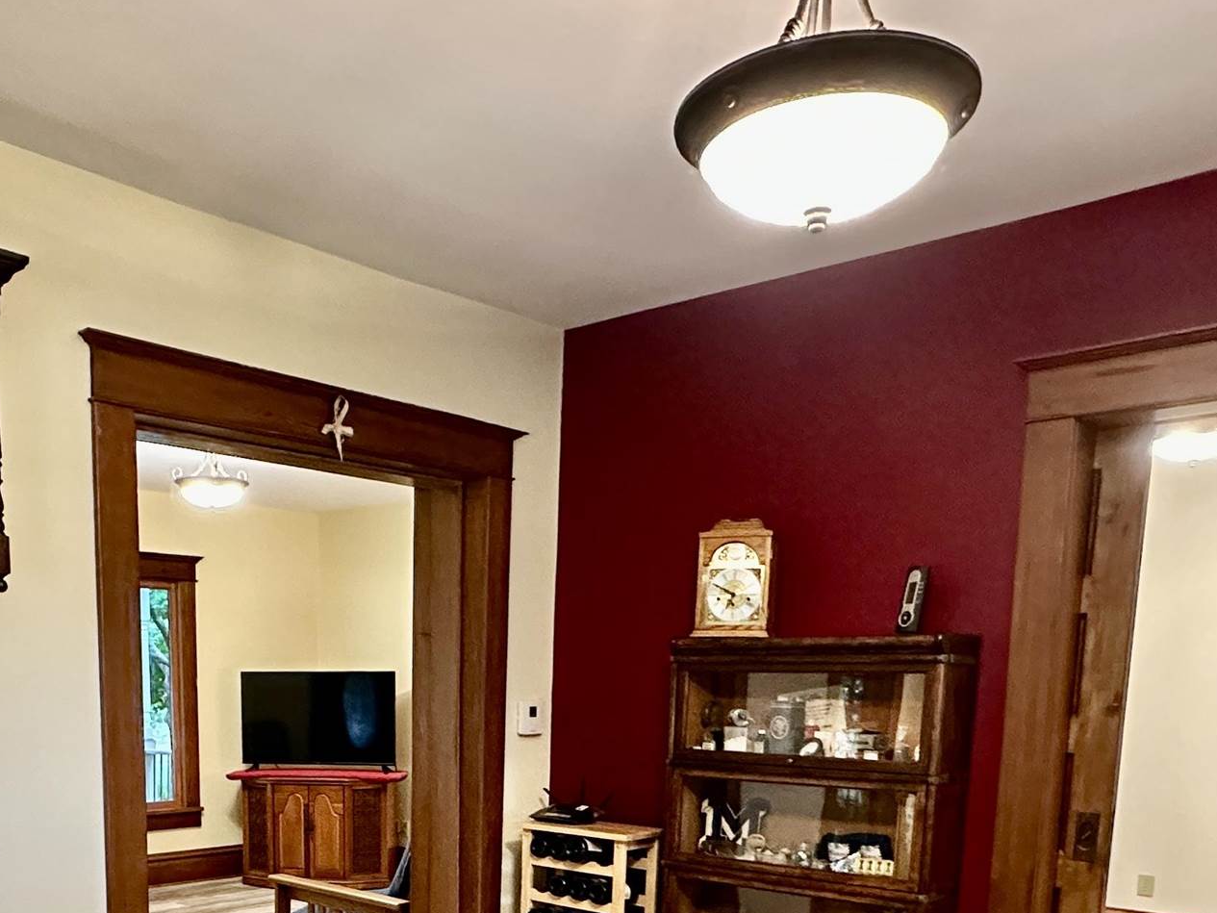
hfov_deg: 53.0
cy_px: 874
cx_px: 416
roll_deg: -0.5
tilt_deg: -9.0
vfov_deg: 38.0
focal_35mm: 34
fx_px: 1195
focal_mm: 2.22
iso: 1000
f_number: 2.2
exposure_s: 1/60
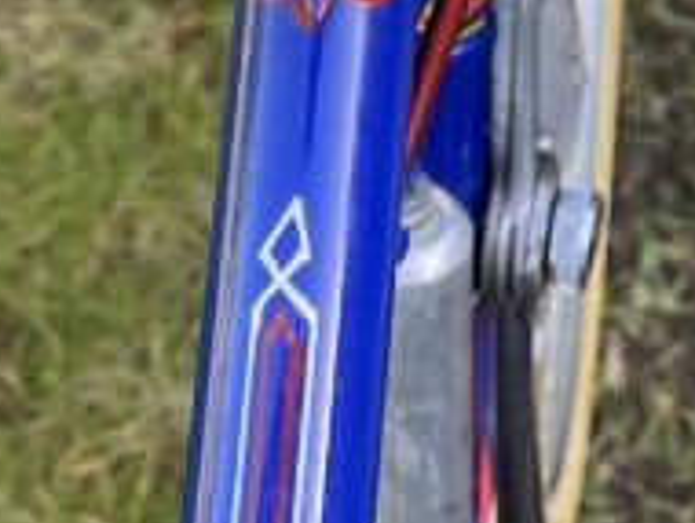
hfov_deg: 14.1
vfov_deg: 9.3
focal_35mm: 140
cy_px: -823
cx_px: 468
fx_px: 2814
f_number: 1.6
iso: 40
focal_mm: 5.1
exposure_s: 1/218
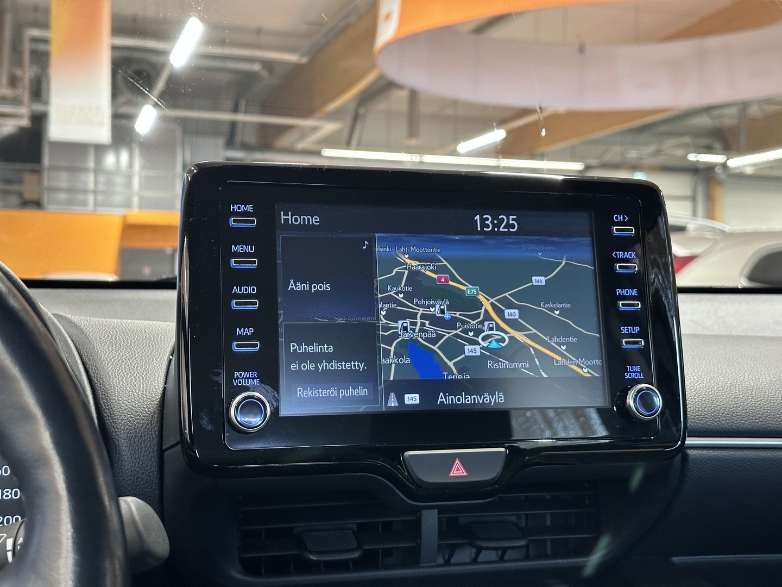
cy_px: 294
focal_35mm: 48
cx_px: 391
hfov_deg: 39.7
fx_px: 1084
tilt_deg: -0.1
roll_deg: -0.8
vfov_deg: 30.3
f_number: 1.78
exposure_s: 1/33
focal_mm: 6.86
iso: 400
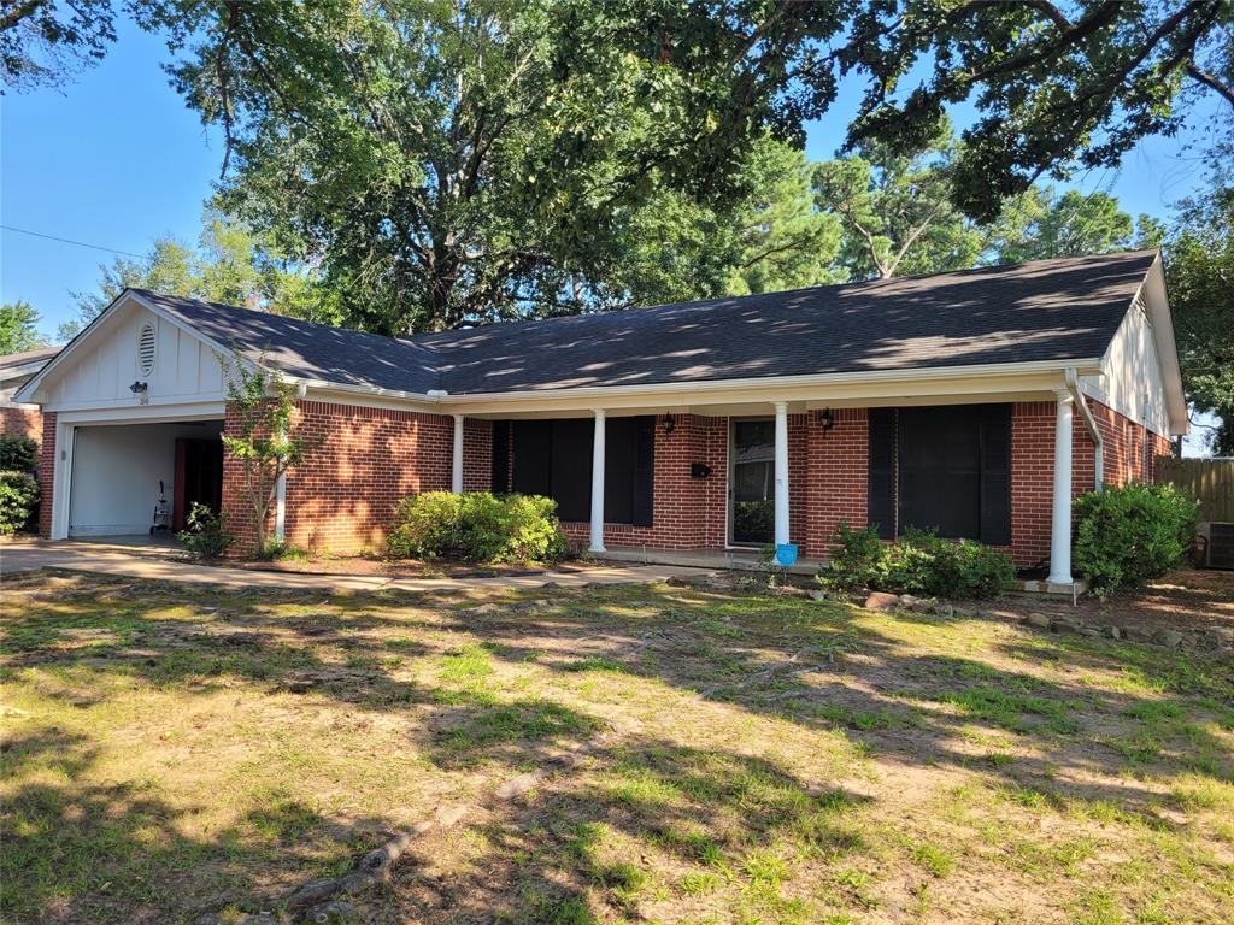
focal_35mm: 26
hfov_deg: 67.3
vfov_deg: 53.1
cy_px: 462
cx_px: 617
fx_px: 927
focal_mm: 5.4
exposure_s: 1/571
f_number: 1.8
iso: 40
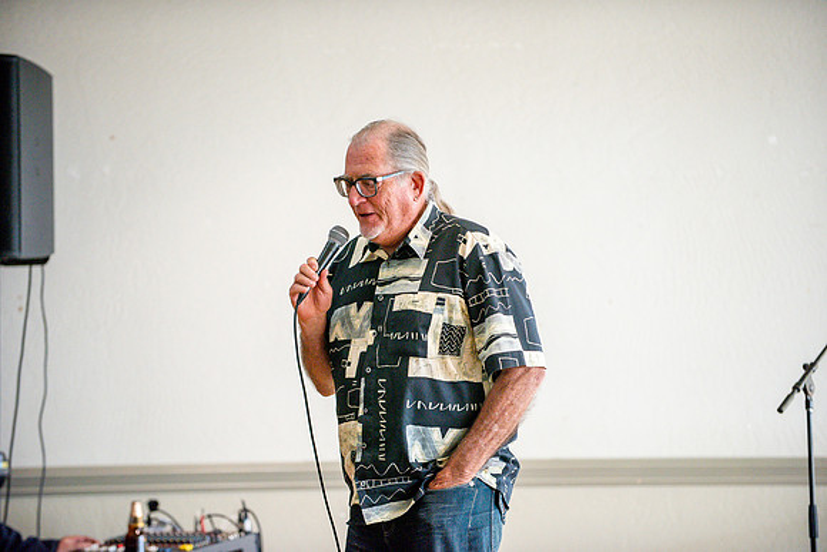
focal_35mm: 175
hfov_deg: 11.7
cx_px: 414
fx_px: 4021
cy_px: 276
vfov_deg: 7.9
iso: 2000
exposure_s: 1/400
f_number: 2.8
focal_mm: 175
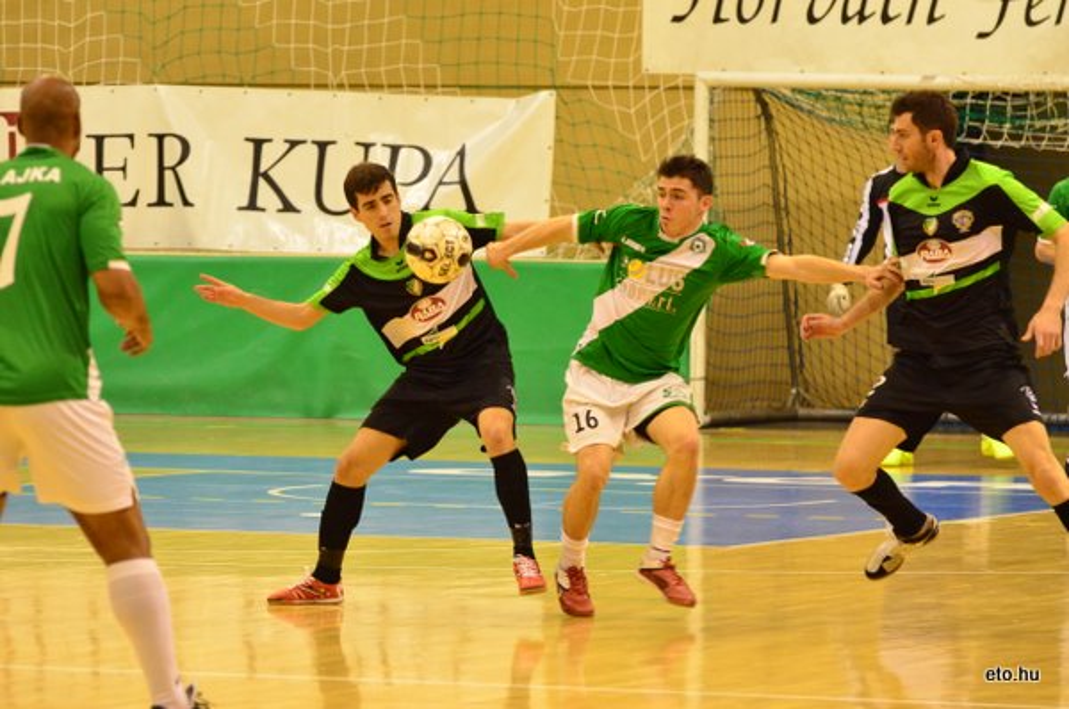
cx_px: 534
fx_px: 7560
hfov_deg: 8.1
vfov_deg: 5.4
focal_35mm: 255
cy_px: 354
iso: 4000
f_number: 5
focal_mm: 170
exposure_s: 1/400
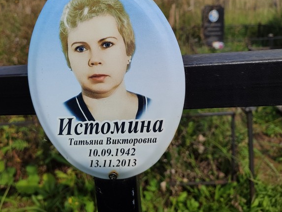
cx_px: 110
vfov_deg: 40.0
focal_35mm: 35
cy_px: 64
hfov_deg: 52.2
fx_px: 285
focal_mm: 6.04
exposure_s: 1/1382
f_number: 1.9
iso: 50
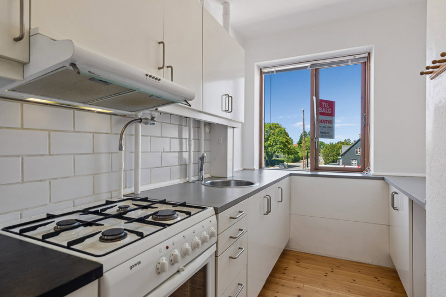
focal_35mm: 20
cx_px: 223
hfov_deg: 84.0
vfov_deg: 61.9
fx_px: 248
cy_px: 148
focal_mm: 20
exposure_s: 1/50
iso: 200
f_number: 10
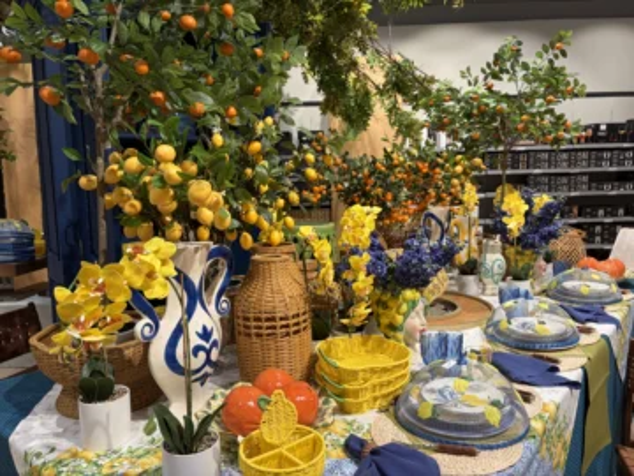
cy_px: 238
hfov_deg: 67.3
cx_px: 317
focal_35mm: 26
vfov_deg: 53.1
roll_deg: +2.6
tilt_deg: -5.9
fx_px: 476
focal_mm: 5.96
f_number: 1.6
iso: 100
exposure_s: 1/60
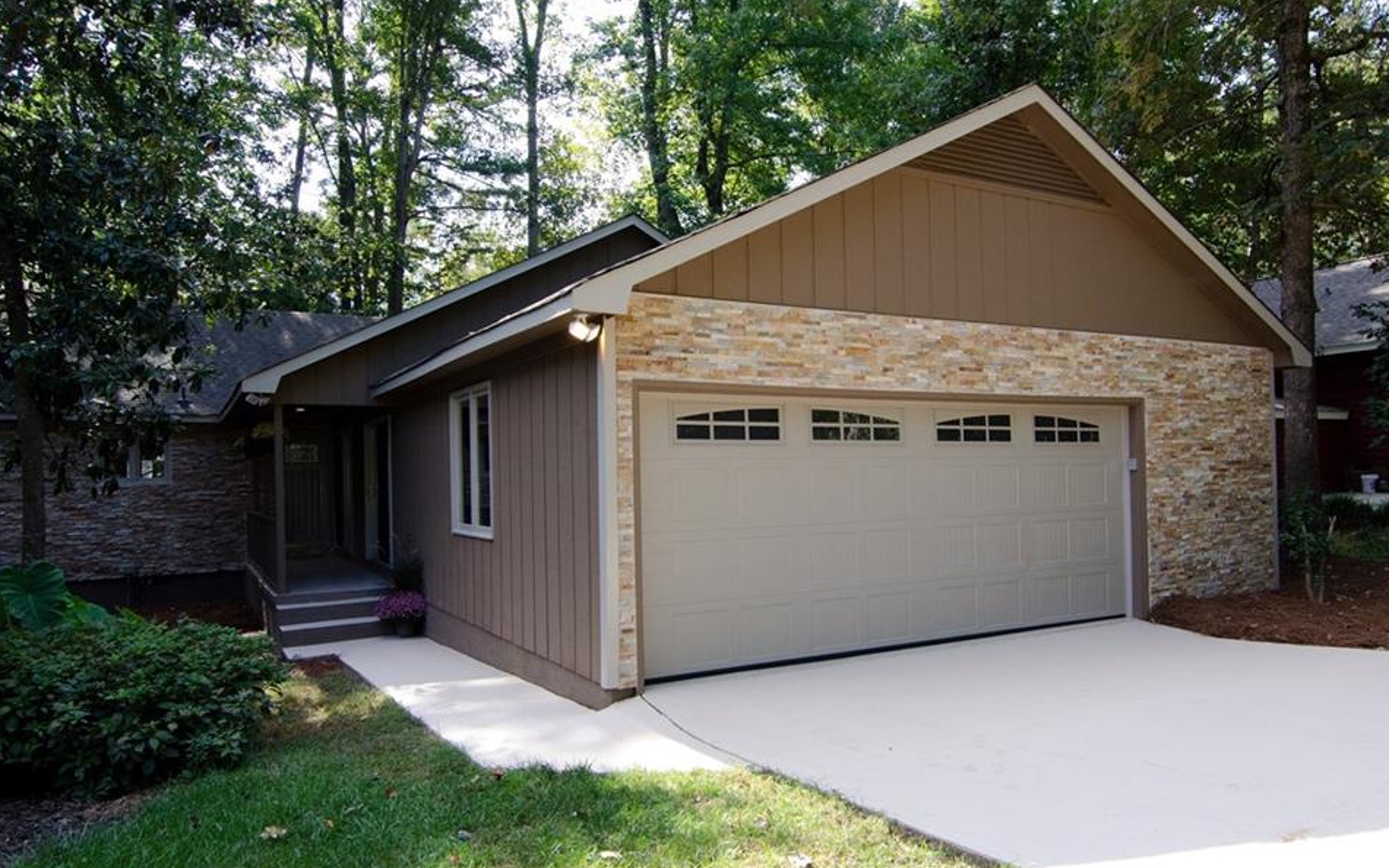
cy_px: 462
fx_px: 871
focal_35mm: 23
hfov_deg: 77.1
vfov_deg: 53.0
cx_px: 728
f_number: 8
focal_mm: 14
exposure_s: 1/400
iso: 1250
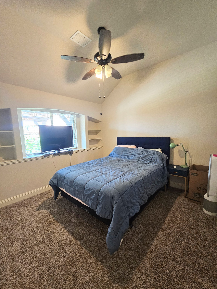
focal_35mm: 13
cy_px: 144
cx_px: 108
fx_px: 109
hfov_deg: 89.9
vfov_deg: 106.2
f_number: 2.2
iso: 320
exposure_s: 1/30
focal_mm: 2.2
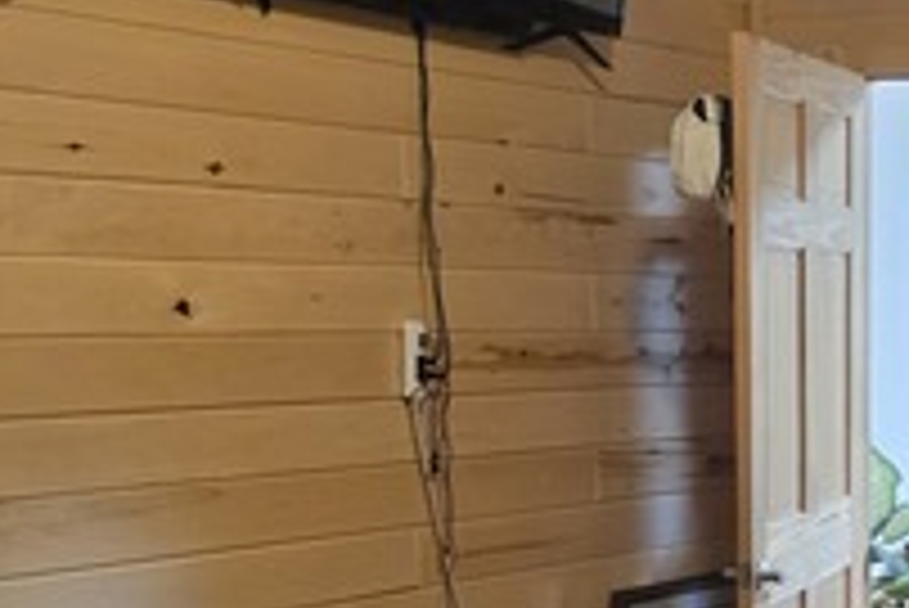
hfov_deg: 24.0
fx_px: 1996
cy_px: 633
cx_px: 1004
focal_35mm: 79
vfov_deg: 16.9
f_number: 1.4
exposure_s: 1/120
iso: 640
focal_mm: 6.5
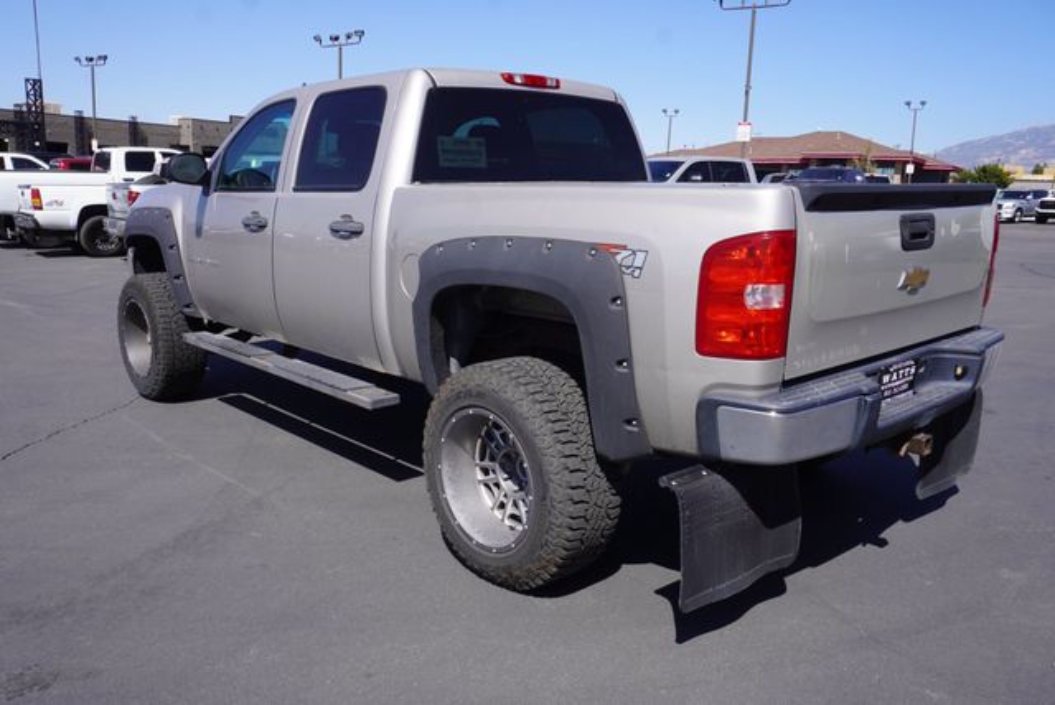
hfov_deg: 61.9
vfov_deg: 43.7
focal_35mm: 30
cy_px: 352
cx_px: 528
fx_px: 880
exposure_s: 1/160
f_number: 10
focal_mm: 20
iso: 100
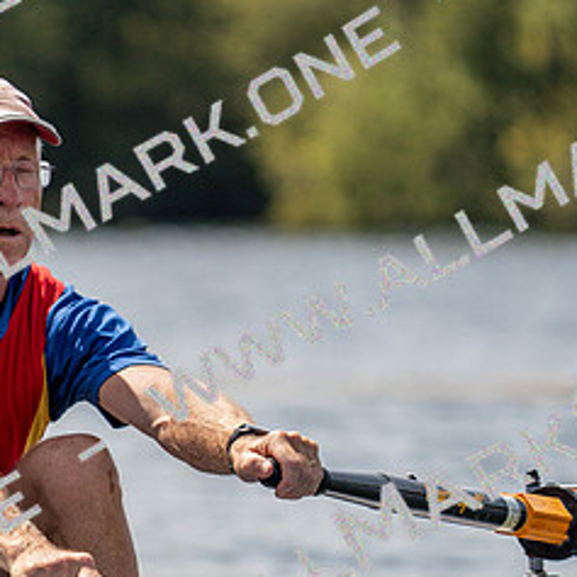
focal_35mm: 691
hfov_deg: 2.5
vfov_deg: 2.5
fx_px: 13031
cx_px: -32
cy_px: 464
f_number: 6.3
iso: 160
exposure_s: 1/1600
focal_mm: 332
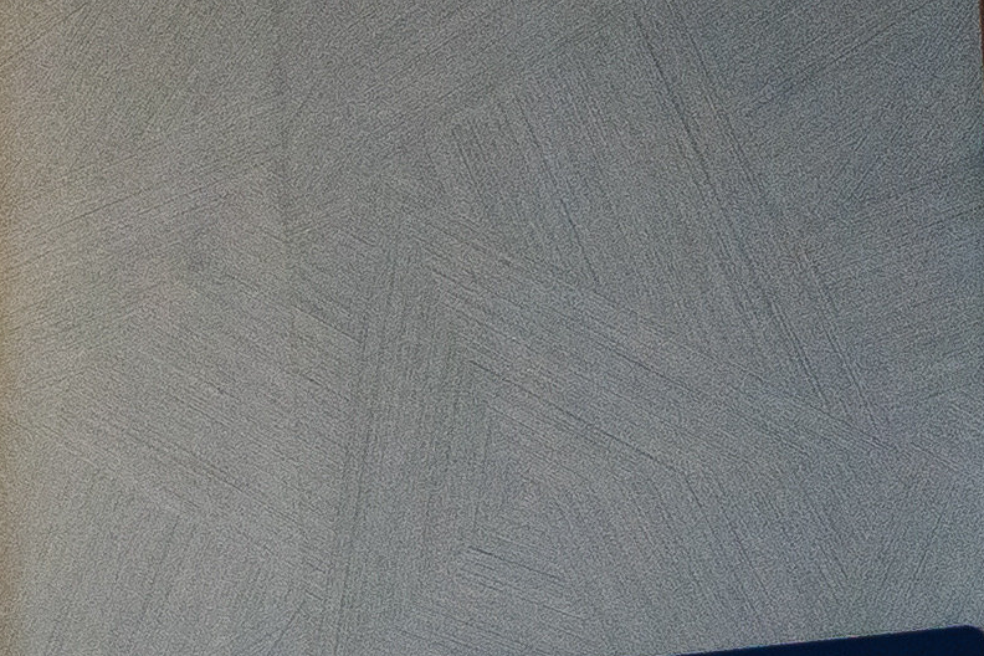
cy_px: 999
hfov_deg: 8.1
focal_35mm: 199
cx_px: -2402
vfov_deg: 6.8
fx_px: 5446
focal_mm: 26.3
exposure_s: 1/100
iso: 1000
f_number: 2.8
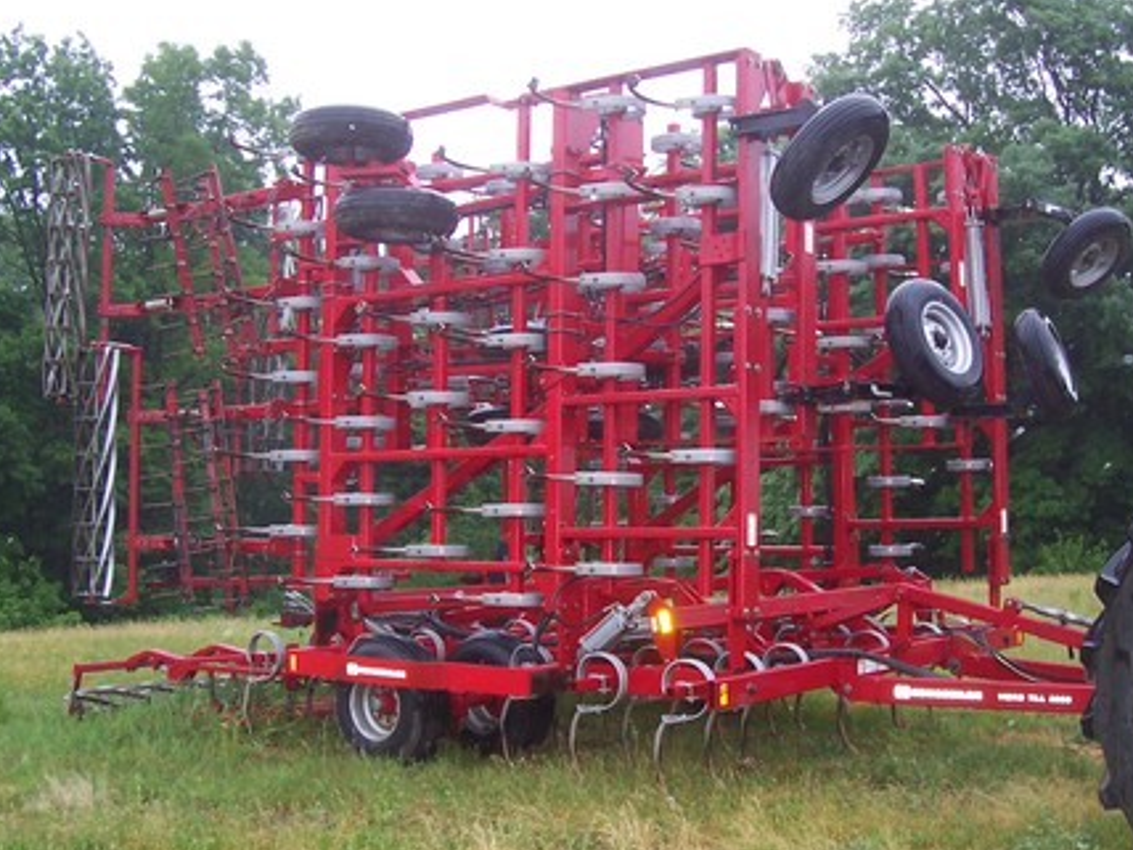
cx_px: 659
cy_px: 471
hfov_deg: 40.3
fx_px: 1538
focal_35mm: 47
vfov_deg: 30.9
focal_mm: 5.6
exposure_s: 1/60
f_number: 2.8
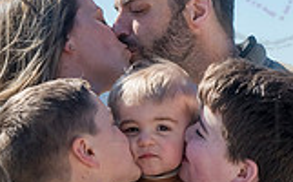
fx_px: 1730
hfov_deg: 9.6
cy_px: 210
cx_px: 273
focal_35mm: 217
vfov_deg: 6.0
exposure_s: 1/320
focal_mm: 59
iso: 400
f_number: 13
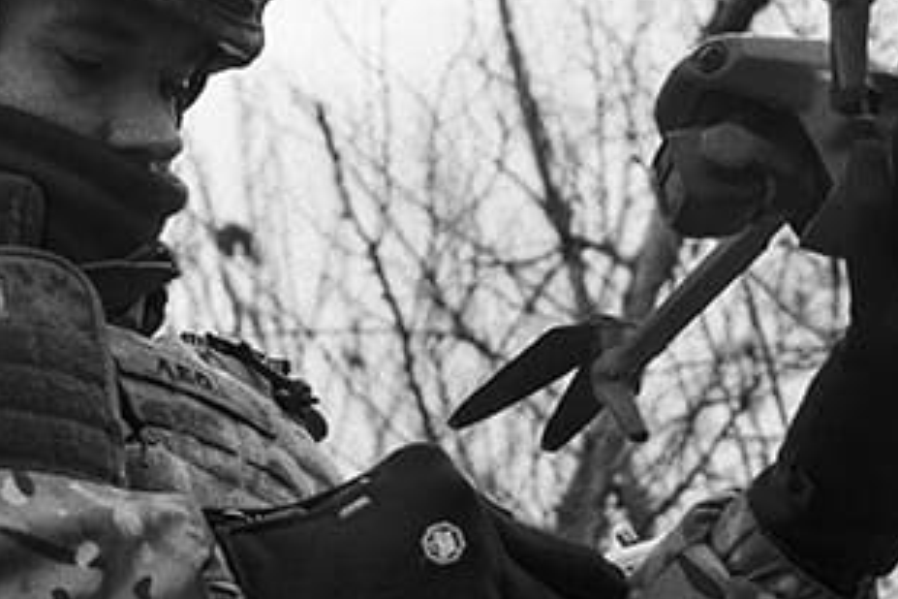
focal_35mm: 136
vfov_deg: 10.0
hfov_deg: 14.8
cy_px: 628
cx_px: 9
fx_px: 3392
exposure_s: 1/6400
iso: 2000
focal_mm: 35
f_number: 4.5
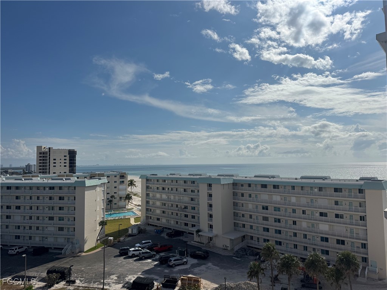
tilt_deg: +3.1
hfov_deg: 71.6
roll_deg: +0.5
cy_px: 145
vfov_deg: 56.8
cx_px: 194
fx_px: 268
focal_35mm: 24
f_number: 1.78
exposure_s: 1/20000
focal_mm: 6.76
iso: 64
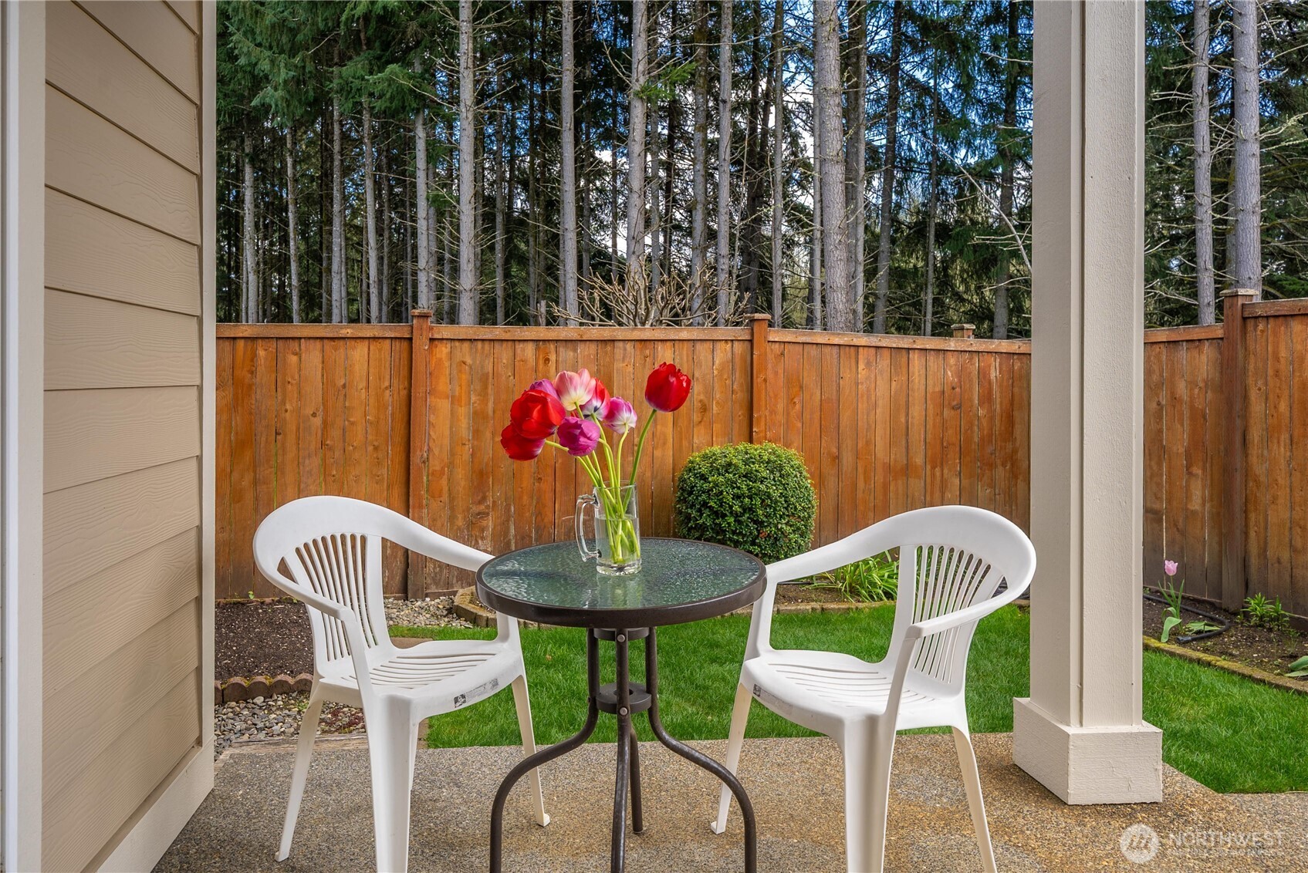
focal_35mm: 24
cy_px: 436
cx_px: 654
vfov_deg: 53.2
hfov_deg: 73.7
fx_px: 872
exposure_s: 1/40
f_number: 7.1
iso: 80
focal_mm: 24
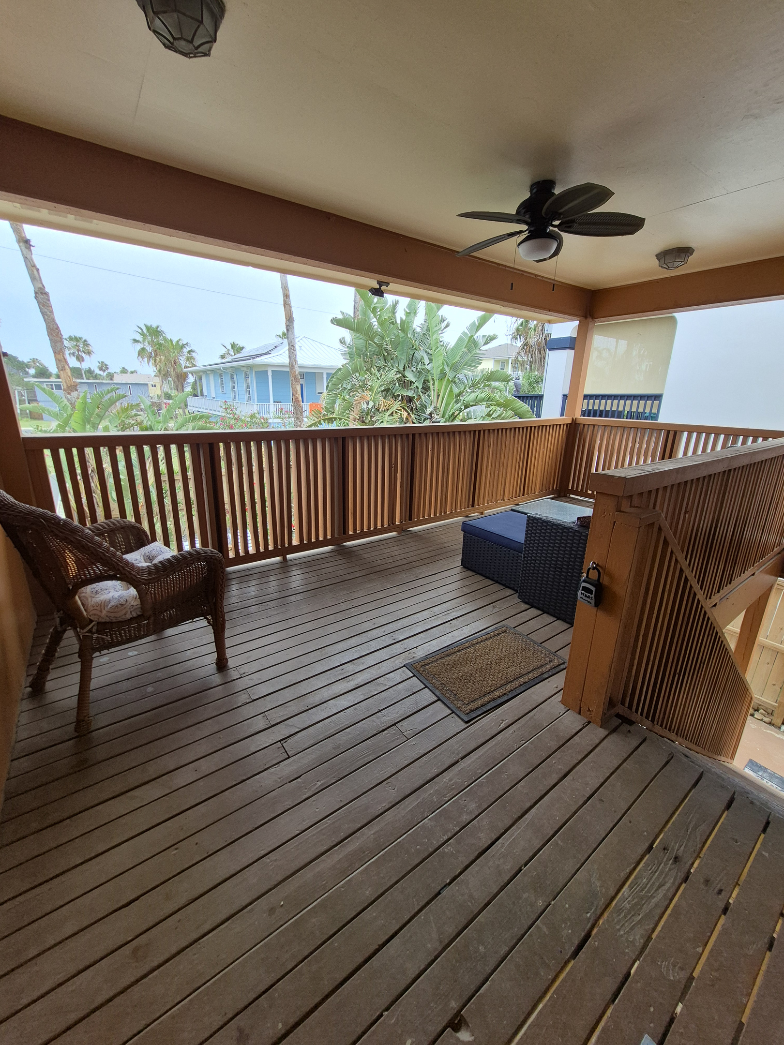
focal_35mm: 13
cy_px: 522
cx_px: 392
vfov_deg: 106.2
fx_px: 393
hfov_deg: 89.9
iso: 50
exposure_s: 1/452
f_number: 2.2
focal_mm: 1.74
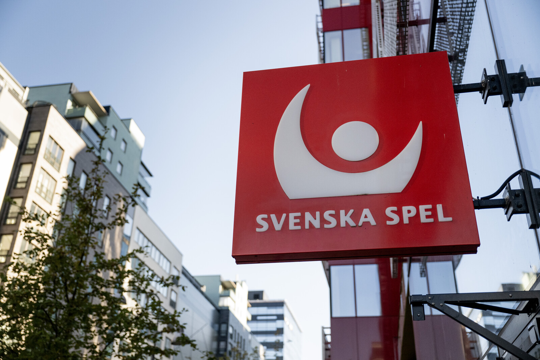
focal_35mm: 37
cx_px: 270
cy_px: 180
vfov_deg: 35.9
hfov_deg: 51.9
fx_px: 555
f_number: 2.8
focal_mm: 37
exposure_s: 1/5000
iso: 1600
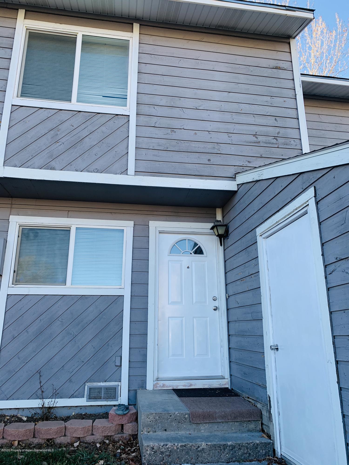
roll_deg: -0.1
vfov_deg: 67.3
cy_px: 232
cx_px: 174
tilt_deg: +16.9
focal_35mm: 26
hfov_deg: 53.1
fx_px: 350
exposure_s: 1/302
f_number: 1.8
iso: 25
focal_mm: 4.25
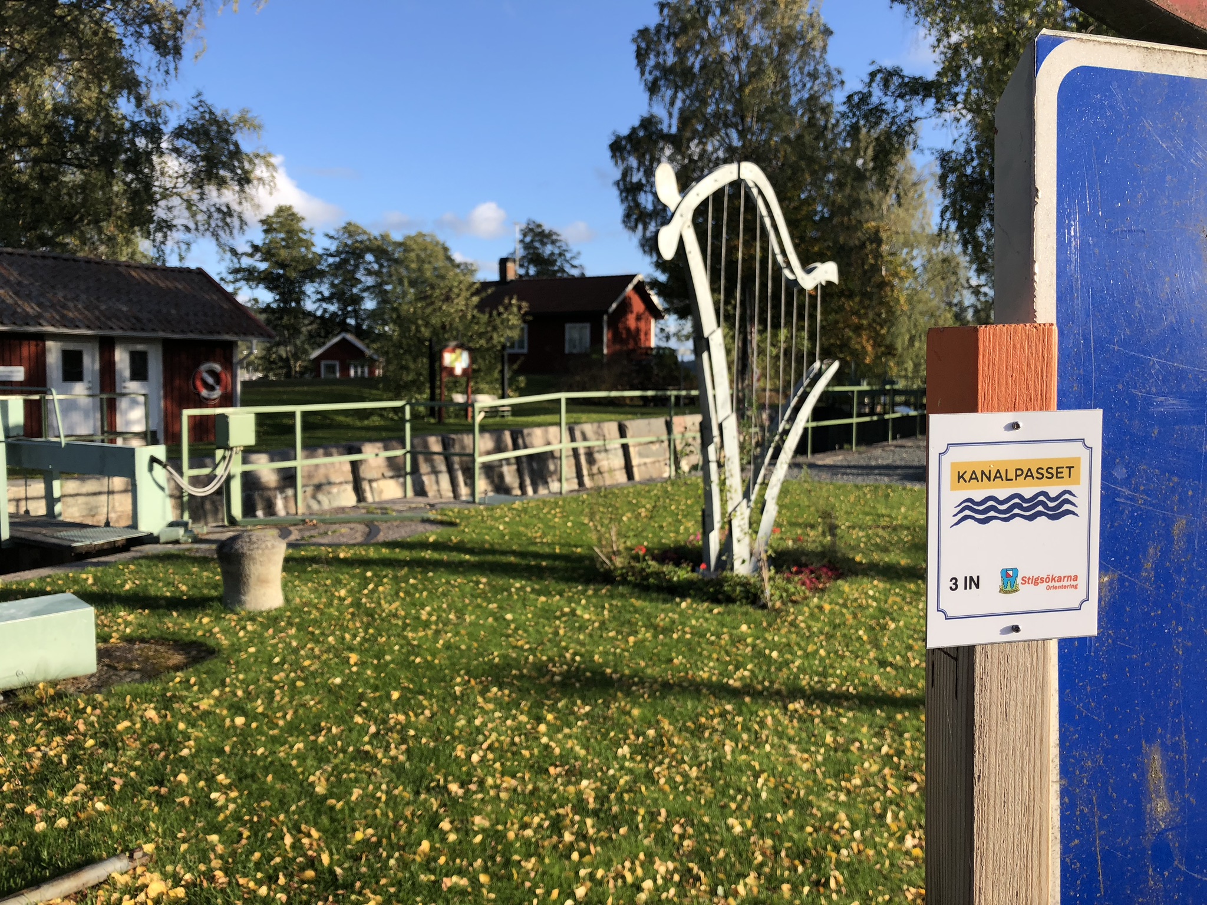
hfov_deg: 63.4
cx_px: 604
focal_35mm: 28
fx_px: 976
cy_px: 452
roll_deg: -0.7
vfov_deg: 49.7
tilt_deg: -4.3
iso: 20
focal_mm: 3.99
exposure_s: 1/960
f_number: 1.8
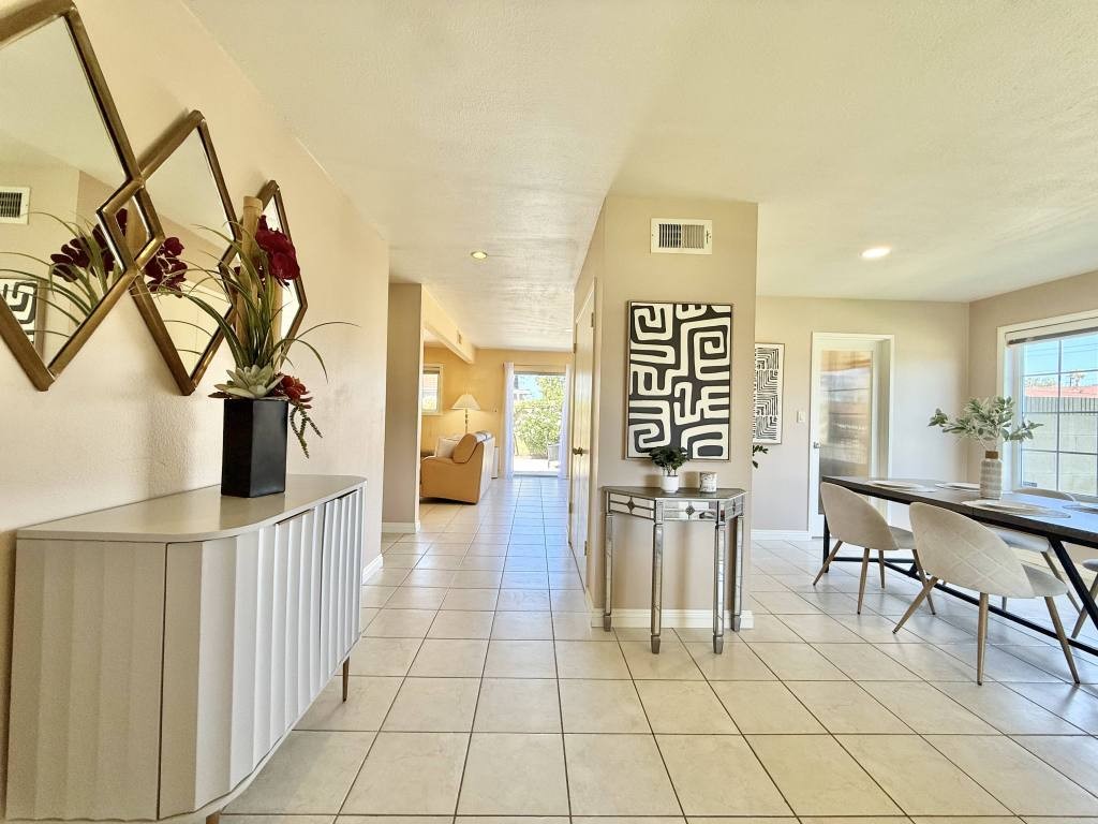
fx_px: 444
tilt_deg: +1.0
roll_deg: -1.5
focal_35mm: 14
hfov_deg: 102.1
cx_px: 549
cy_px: 412
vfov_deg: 85.7
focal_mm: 2.22
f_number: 2.2
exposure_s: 1/120
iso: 64
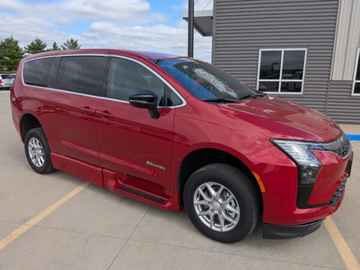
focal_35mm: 24
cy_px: 135
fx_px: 250
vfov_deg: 56.8
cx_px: 180
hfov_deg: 71.6
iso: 27
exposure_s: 1/1325
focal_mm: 4.53
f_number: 1.7
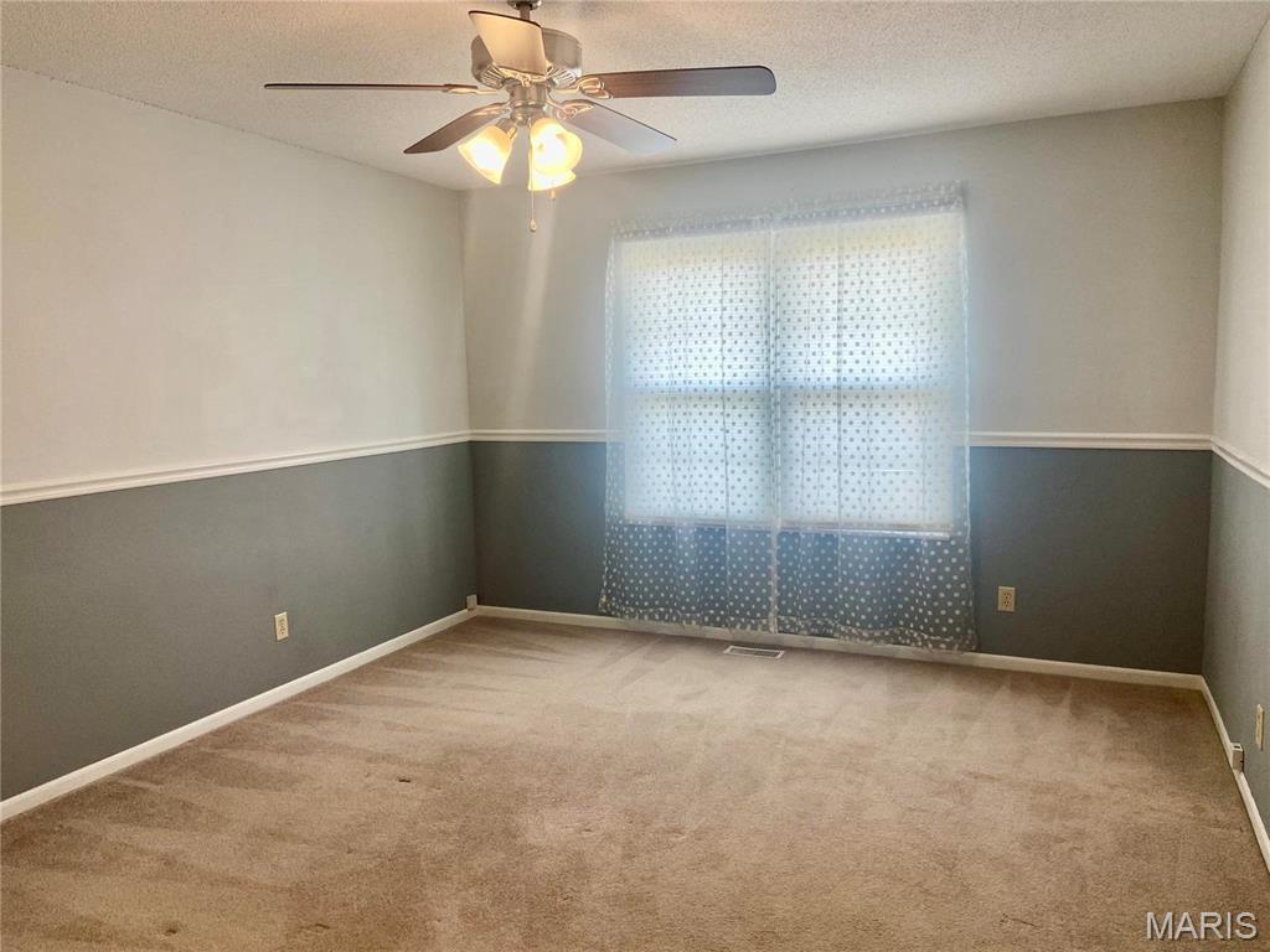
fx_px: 954
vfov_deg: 53.1
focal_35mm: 26
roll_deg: +1.2
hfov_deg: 67.3
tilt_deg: -4.9
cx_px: 635
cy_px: 476
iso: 80
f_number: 1.8
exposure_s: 1/60
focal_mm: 4.25
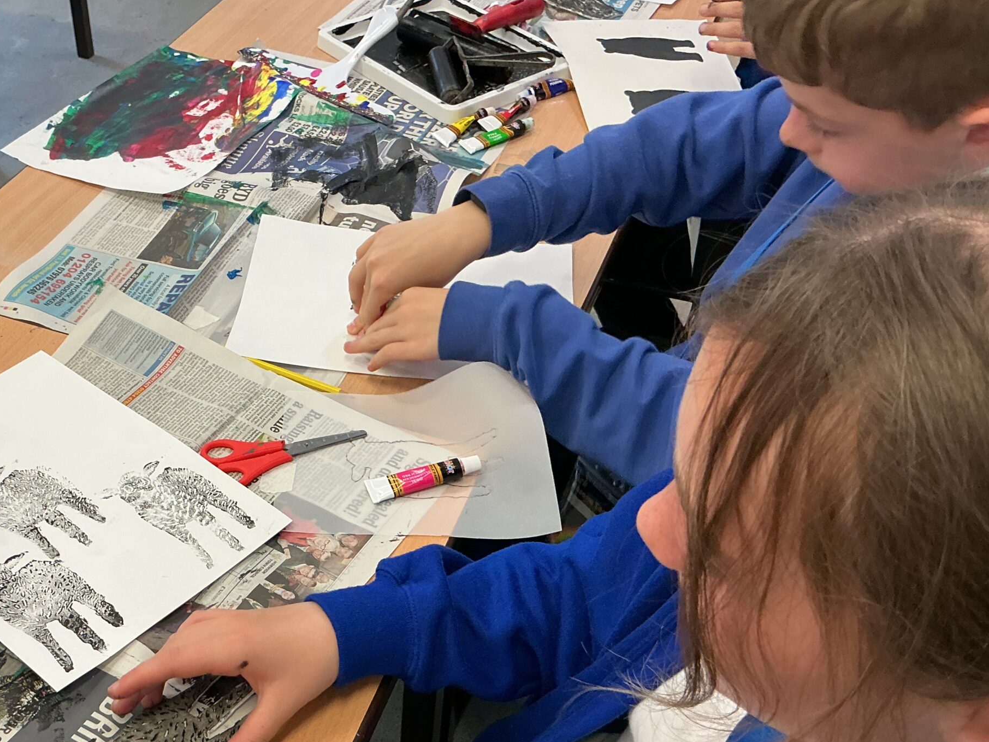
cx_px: 335
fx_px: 1171
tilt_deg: -45.6
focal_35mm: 41
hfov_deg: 45.1
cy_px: 488
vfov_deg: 34.8
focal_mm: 3
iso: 100
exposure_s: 1/60
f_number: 1.8
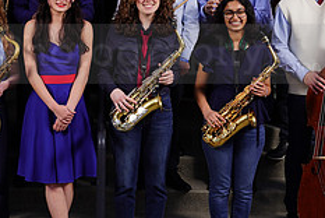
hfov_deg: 23.2
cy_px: 43
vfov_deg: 15.6
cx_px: 93
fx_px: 786
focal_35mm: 87
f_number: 8
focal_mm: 35
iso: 100
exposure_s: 1/200
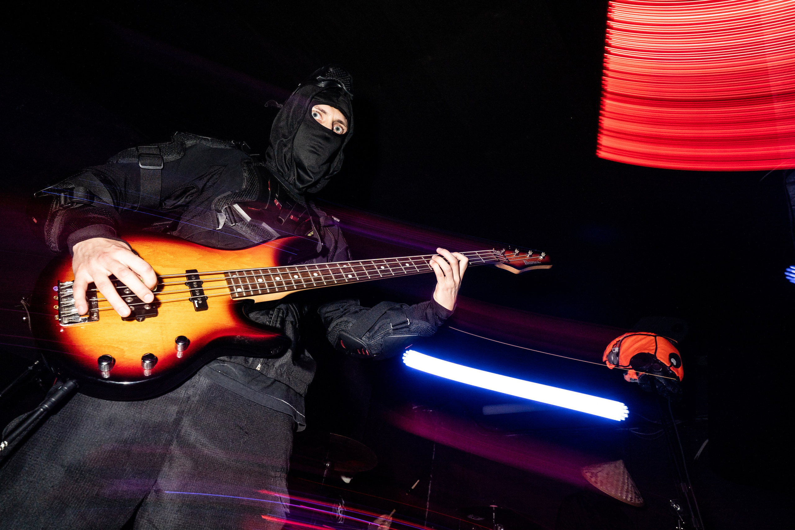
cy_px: 265
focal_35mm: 20
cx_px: 398
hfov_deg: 84.0
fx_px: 442
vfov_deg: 61.9
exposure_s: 1/15
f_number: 6.3
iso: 500
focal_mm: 20
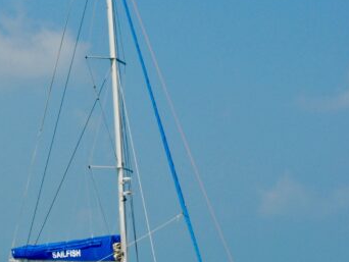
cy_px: 116
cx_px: 93
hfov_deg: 11.1
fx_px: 1797
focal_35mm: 178
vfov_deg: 8.3
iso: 200
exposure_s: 1/500
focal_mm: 55
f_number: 11
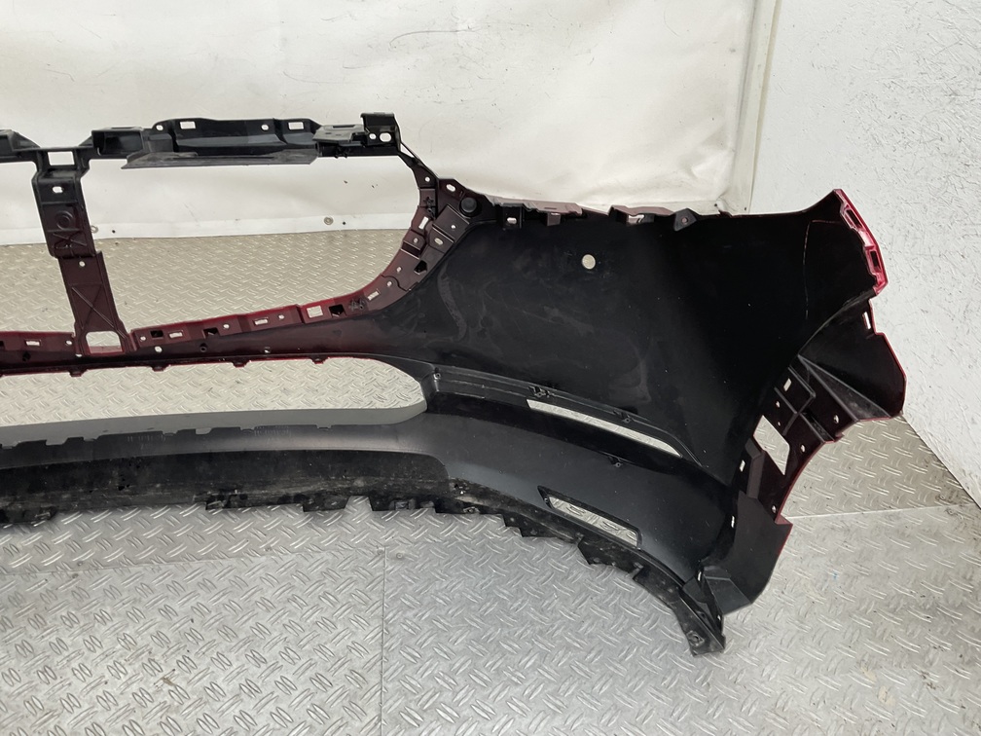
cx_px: 490
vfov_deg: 48.2
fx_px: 822
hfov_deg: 61.7
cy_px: 368
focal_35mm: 29
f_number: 1.8
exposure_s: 1/120
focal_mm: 3
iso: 32
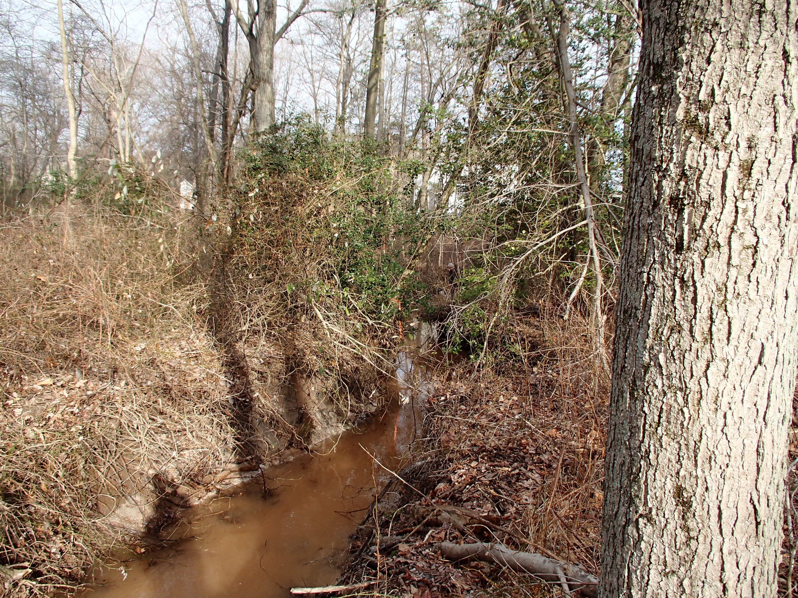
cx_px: 399
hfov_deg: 63.4
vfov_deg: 49.7
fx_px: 645
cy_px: 299
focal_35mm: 28
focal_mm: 5
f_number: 3.9
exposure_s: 1/250
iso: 100
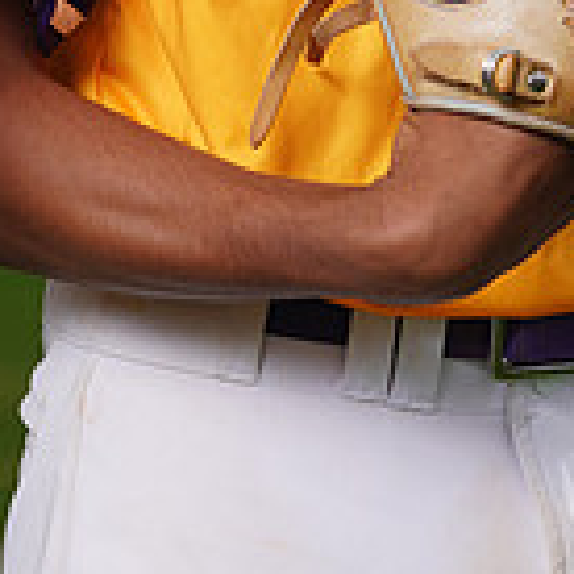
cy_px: -599
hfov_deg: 2.2
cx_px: 393
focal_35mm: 779
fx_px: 14614
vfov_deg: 2.2
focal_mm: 218
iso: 100
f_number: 8
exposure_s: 1/250
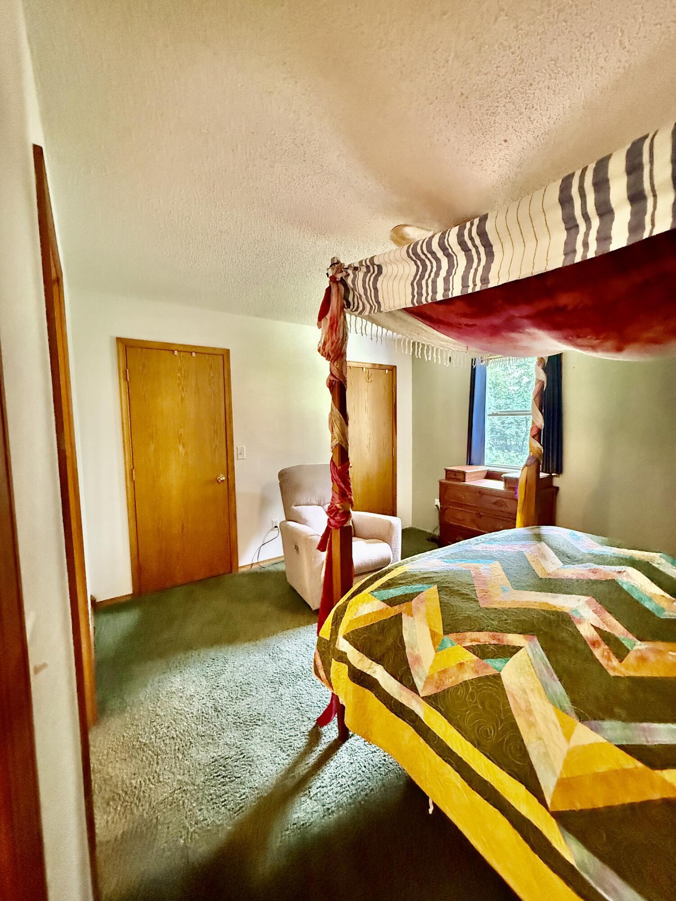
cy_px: 450
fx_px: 365
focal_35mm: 14
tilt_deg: -4.0
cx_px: 338
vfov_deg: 102.1
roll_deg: +0.4
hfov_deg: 85.7
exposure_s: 1/60
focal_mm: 2.22
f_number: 2.2
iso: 1000
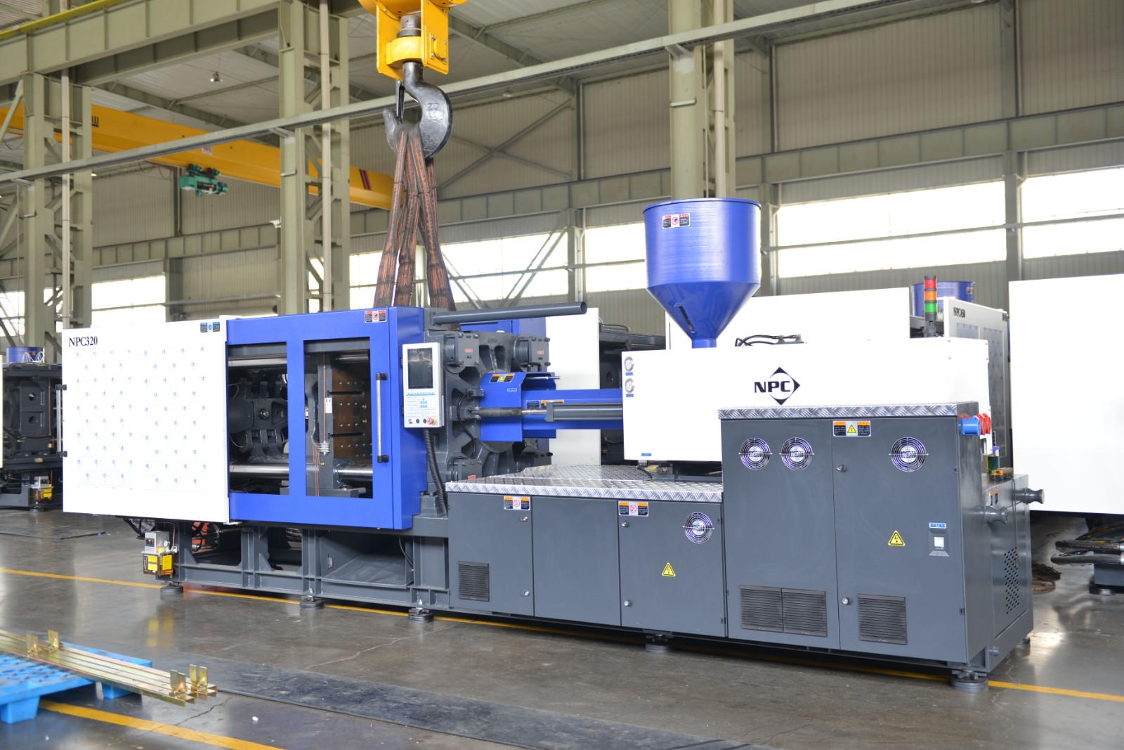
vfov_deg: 36.9
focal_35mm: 36
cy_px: 375
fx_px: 1124
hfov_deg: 53.1
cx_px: 562
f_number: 3.2
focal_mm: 36
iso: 160
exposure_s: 1/40
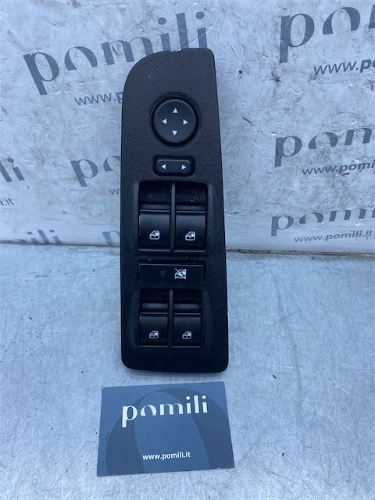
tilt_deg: -50.6
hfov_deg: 53.1
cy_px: 250
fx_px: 376
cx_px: 188
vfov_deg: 67.3
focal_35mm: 26
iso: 32
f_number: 1.8
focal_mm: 4.25
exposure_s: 1/554
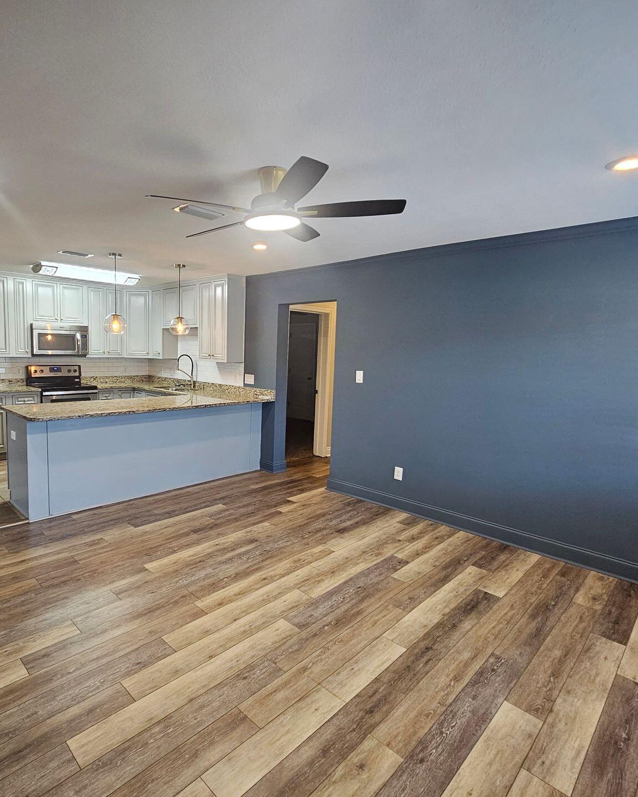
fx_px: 401
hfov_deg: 75.9
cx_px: 248
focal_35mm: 17
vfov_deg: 89.6
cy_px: 398
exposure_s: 1/60
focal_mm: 2.2
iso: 250
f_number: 2.2
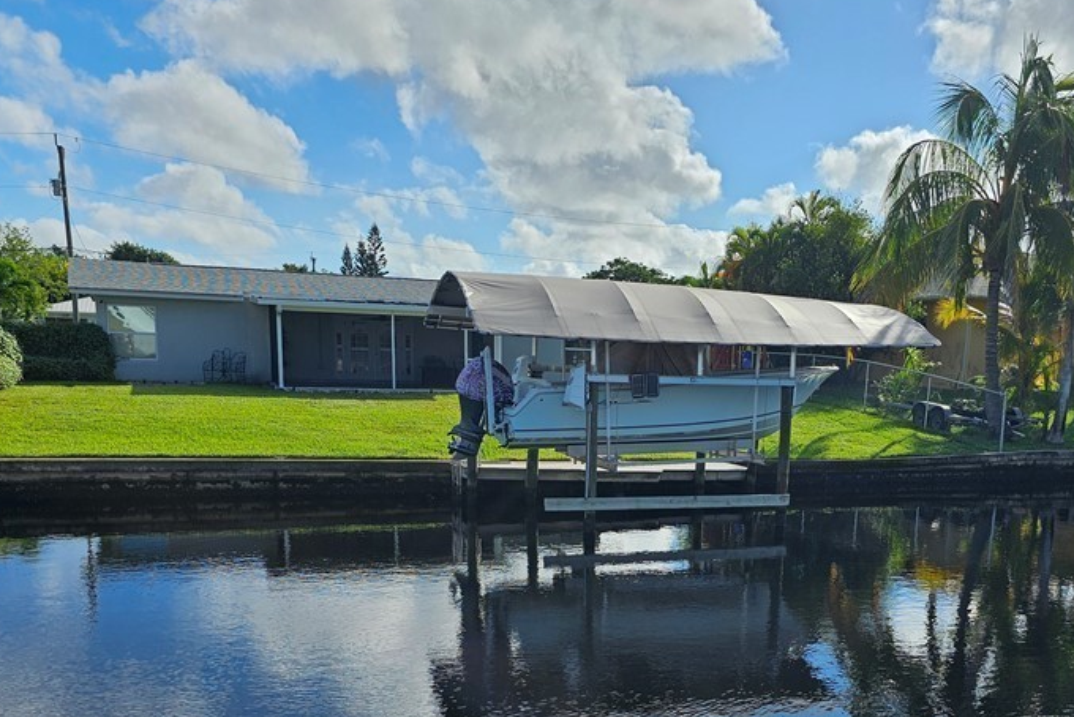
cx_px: 633
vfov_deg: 35.9
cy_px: 557
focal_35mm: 36
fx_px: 1074
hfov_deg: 52.8
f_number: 1.7
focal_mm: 6.3
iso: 10
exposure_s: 1/1238
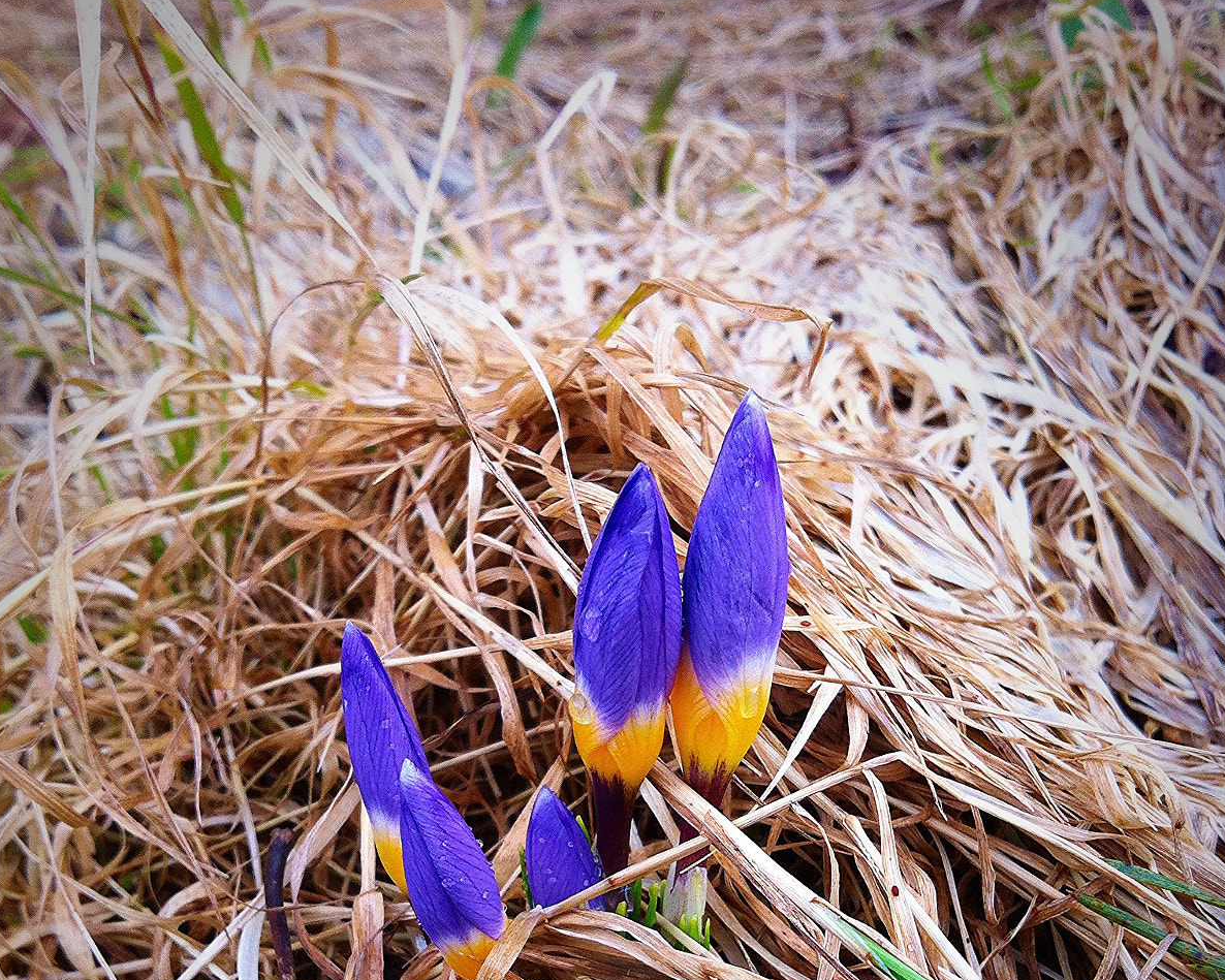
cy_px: 821
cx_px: 613
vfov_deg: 31.7
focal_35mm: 46
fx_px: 1668
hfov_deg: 40.3
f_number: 2.8
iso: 80
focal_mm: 3.85
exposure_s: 1/145
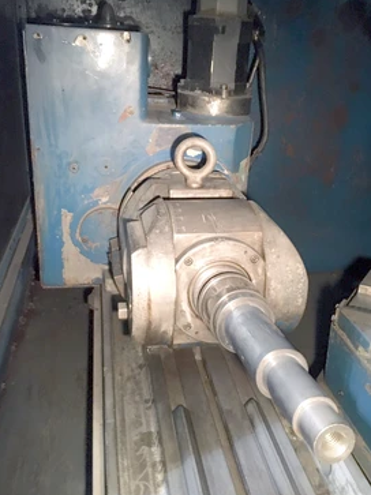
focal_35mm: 32
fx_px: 458
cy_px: 232
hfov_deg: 44.1
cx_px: 201
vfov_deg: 56.8
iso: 200
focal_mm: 4.15
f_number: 2.2
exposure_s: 1/15
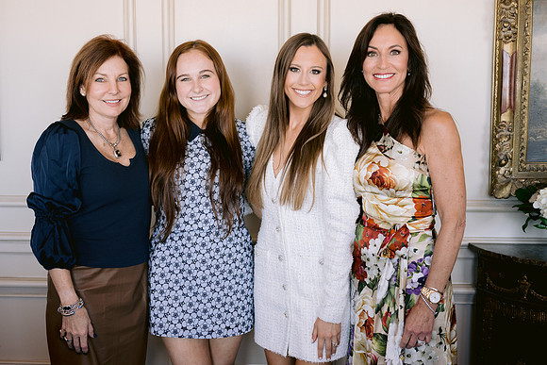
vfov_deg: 27.0
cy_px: 182
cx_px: 274
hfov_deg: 39.6
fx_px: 760
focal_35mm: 50
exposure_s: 1/250
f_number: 3.2
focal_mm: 50
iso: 800
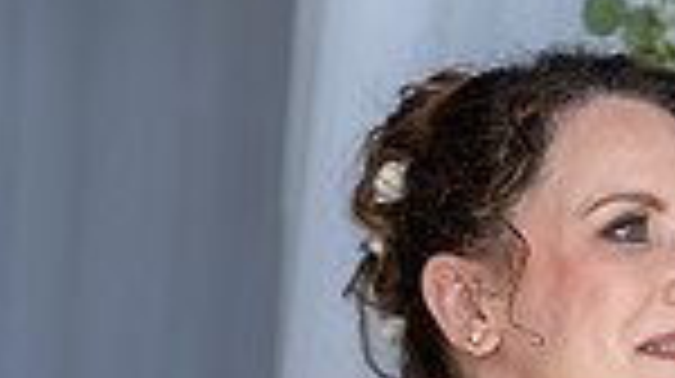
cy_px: 700
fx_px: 5811
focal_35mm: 325
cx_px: 828
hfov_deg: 6.6
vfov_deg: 3.7
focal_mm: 80
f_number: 3.2
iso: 125
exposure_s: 1/160
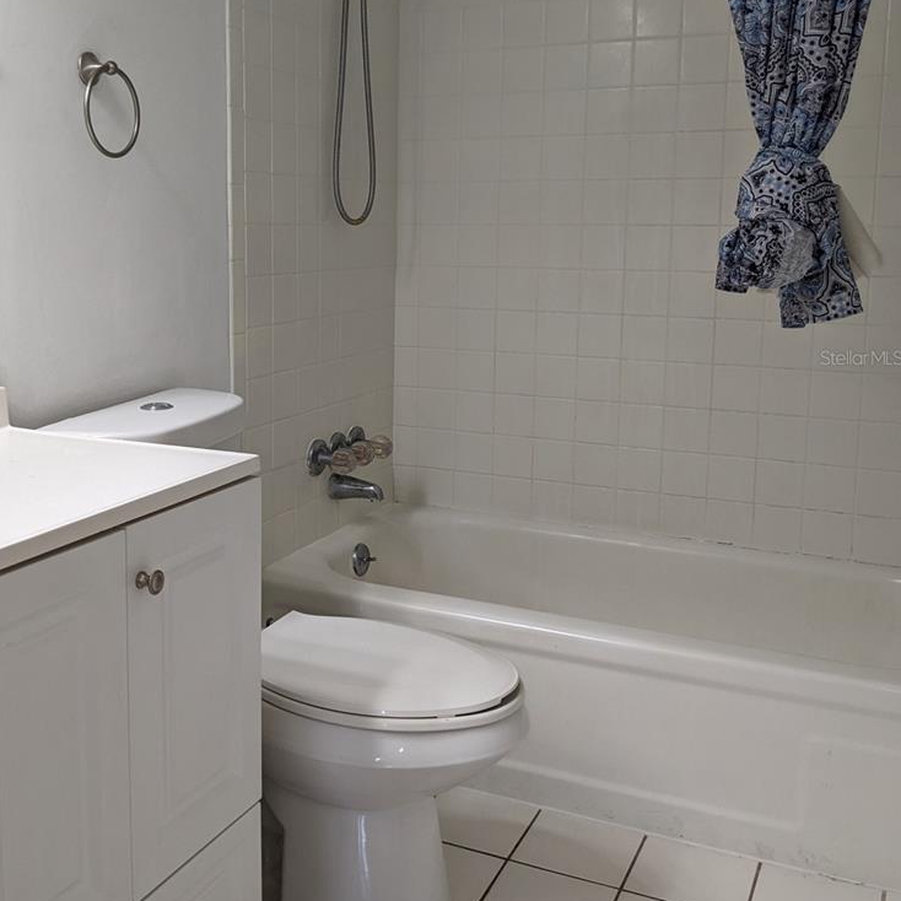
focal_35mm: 39
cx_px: 355
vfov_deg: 42.6
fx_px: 1148
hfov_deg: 42.6
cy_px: 357
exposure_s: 1/120
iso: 57
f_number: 1.73
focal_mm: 4.38
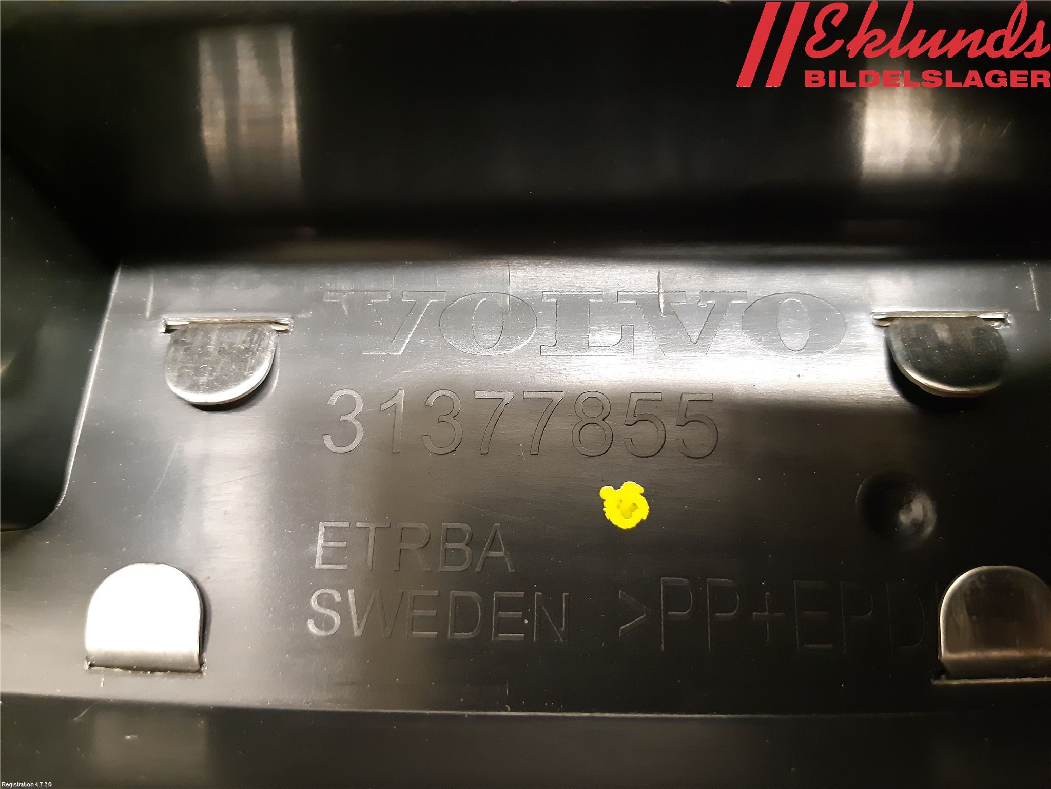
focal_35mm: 26
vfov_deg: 53.1
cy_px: 394
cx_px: 526
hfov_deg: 67.3
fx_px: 789
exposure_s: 1/20
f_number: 1.7
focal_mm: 3.93
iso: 640
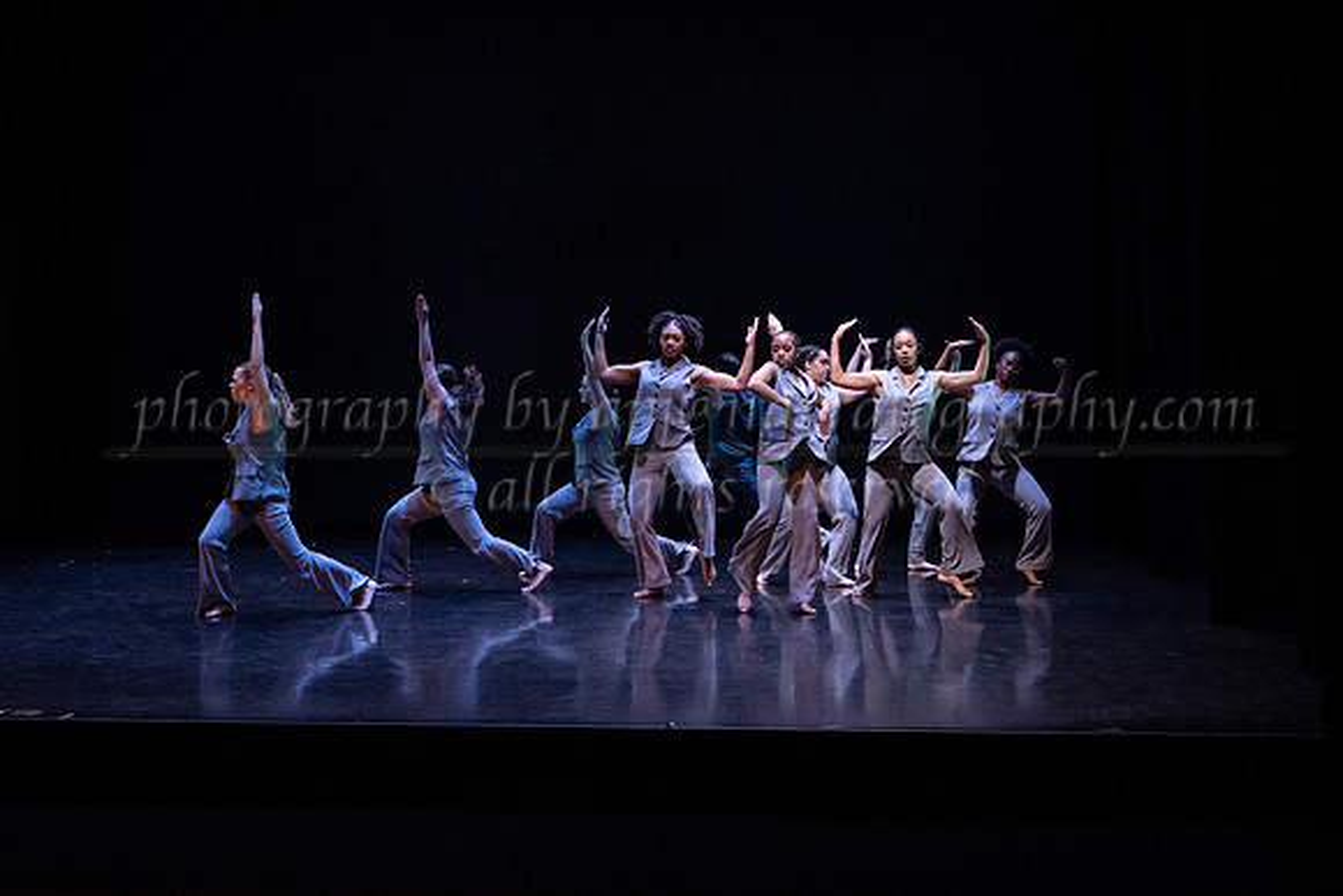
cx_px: 776
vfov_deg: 29.3
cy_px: 452
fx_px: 1712
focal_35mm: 46
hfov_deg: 42.7
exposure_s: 1/320
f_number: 4
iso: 4000
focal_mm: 36
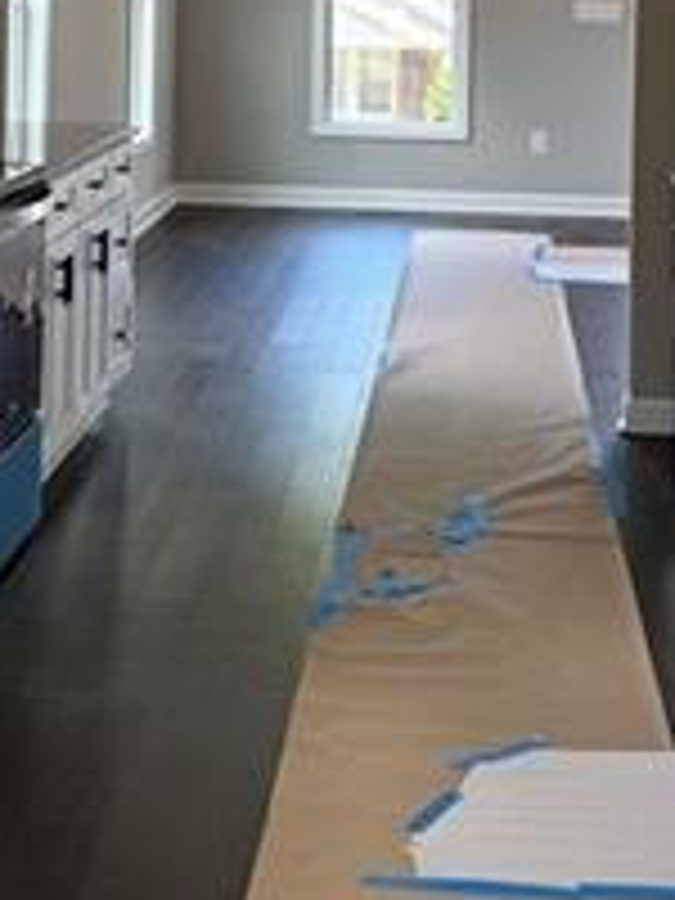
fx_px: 2392
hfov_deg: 16.0
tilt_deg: -1.3
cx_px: 248
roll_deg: -1.1
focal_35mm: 92
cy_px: -58
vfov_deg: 20.4
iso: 80
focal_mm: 6.76
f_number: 1.78
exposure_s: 1/121
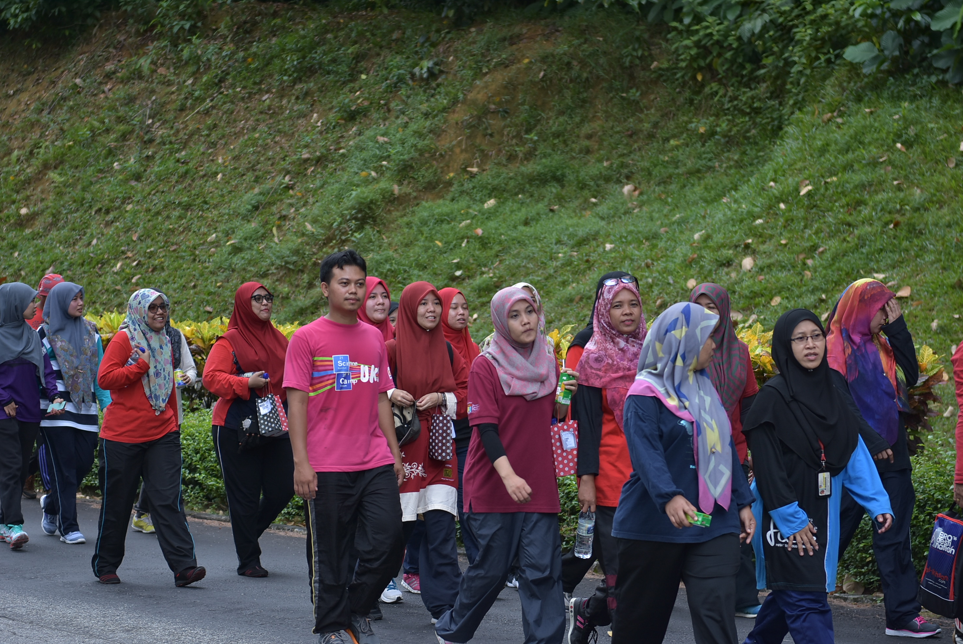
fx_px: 2865
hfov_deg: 19.1
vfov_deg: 12.8
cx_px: 489
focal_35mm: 107
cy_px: 321
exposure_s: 1/320
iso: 160
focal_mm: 70
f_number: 2.8
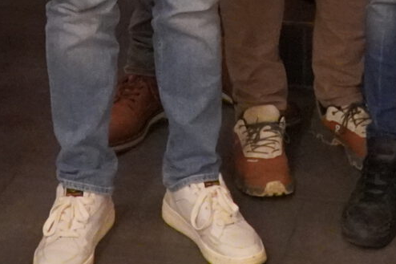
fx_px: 1539
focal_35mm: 140
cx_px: 266
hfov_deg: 14.6
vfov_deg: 9.1
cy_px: -292
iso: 6400
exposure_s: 1/60
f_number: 4
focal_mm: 18
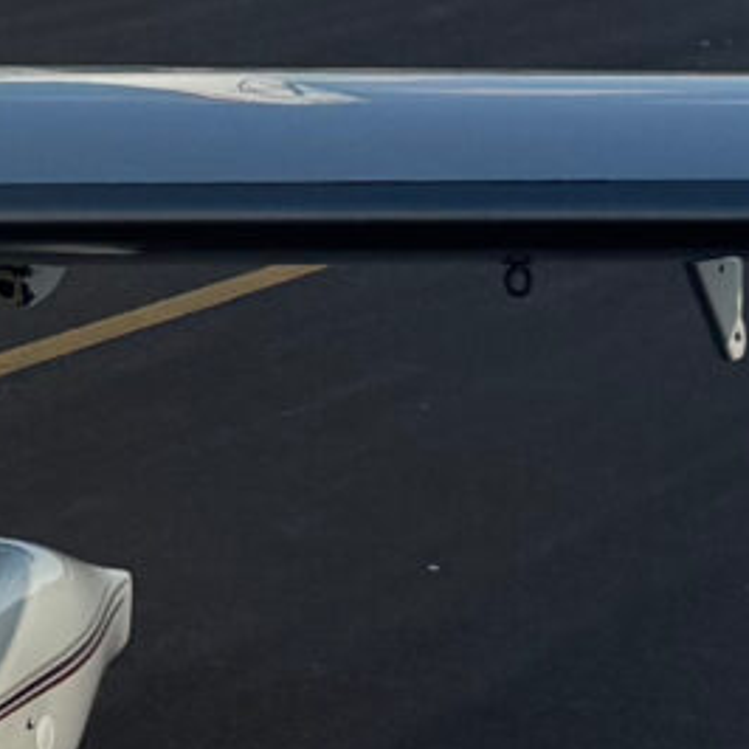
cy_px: -501
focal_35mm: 204
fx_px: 4994
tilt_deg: +0.1
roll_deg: +0.0
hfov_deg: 8.1
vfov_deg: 8.3
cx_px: -845
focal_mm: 6.76
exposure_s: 1/6410
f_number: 1.78
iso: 80
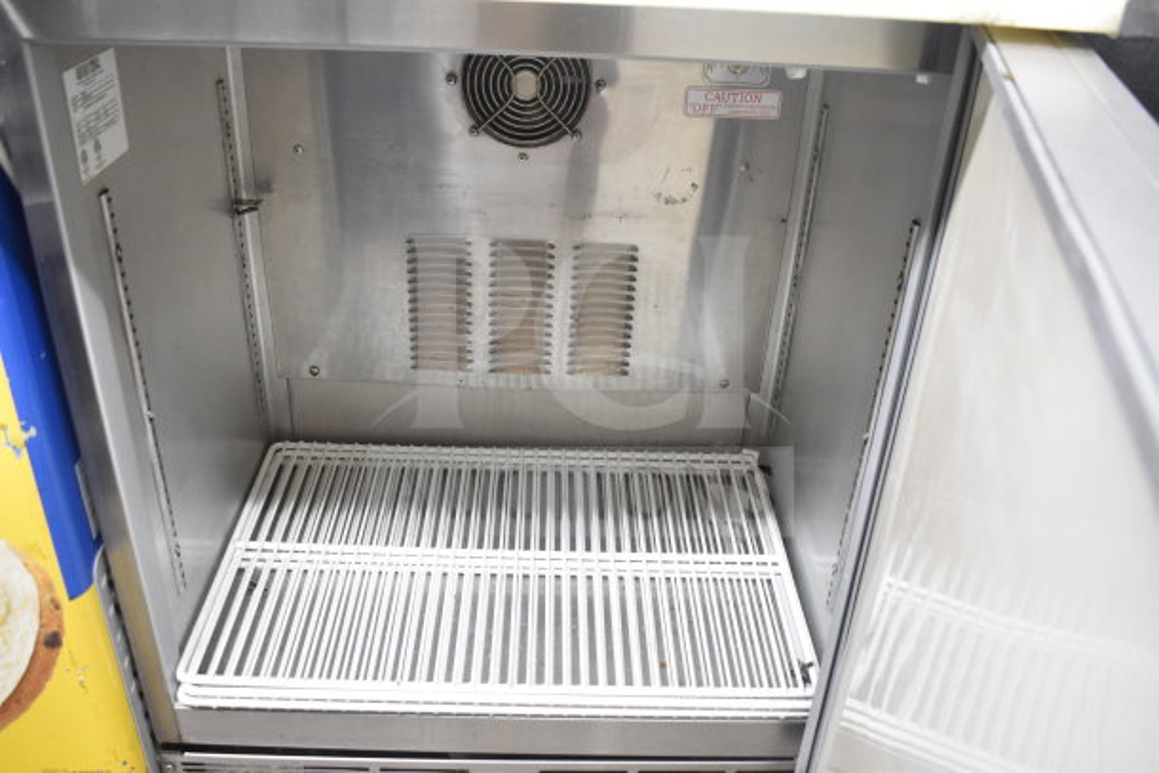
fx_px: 1014
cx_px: 580
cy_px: 386
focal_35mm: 32
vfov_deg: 41.7
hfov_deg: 59.5
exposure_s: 1/30
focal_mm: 21
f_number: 3.8
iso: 1250
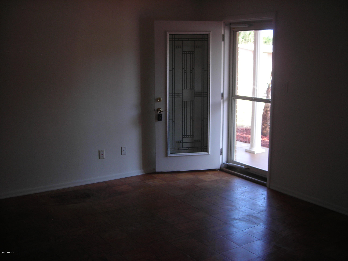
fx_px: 382
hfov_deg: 49.0
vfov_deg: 37.7
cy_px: 130
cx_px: 174
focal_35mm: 38
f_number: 3.2
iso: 50
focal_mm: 6.3
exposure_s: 1/34.2
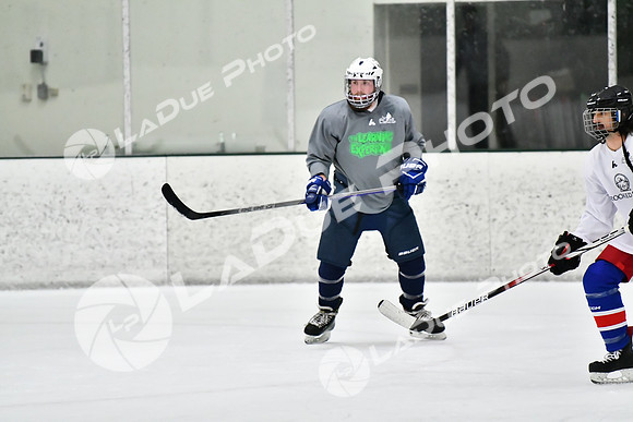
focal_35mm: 285
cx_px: 316
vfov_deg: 4.8
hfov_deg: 7.2
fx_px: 5012
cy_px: 211
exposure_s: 1/2000
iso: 6400
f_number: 2.8
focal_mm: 190
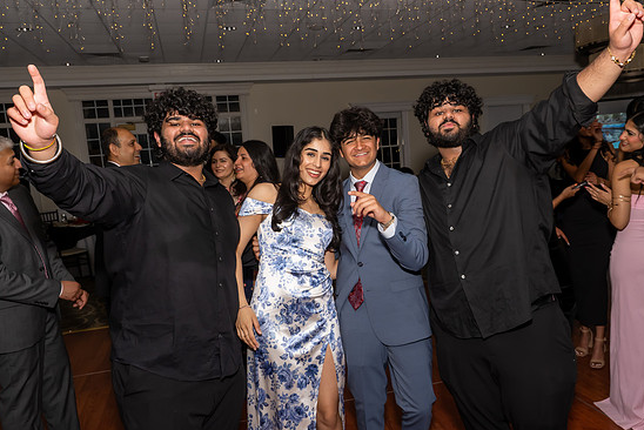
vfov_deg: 46.4
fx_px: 501
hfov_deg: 65.4
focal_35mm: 28
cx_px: 347
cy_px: 220
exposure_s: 1/250
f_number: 8
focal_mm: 17
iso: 640
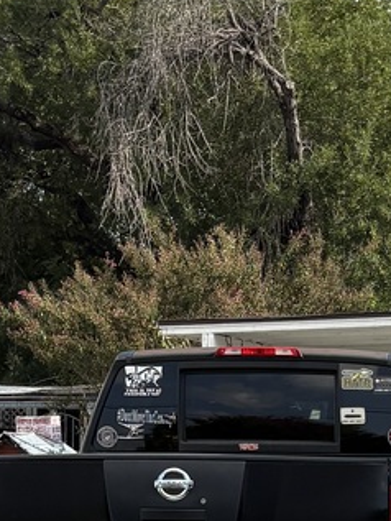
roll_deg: -1.2
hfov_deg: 12.0
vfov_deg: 15.7
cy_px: 715
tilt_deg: -7.5
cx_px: 590
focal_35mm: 118
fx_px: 1776
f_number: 1.6
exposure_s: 1/2451
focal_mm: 5.96
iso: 50
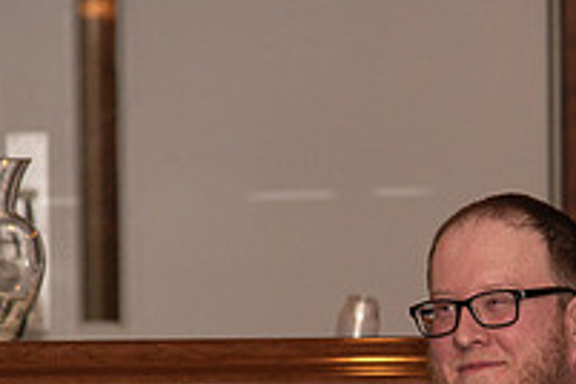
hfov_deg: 5.9
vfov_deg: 4.0
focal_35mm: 347
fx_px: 5552
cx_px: 461
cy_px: 426
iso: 800
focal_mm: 120
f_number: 4
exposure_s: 1/200
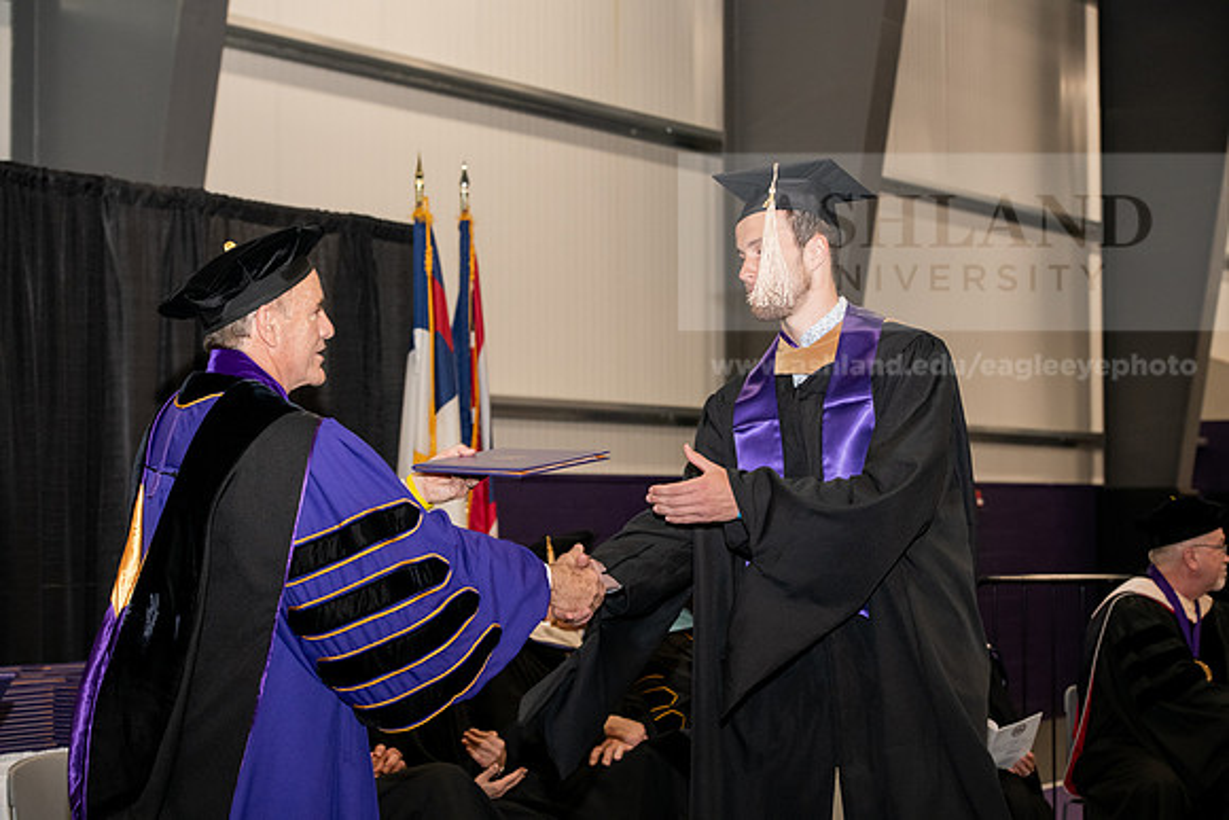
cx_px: 614
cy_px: 410
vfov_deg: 17.1
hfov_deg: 25.4
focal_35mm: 80
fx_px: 2732
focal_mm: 80
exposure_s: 1/200
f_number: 5.6
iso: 2000
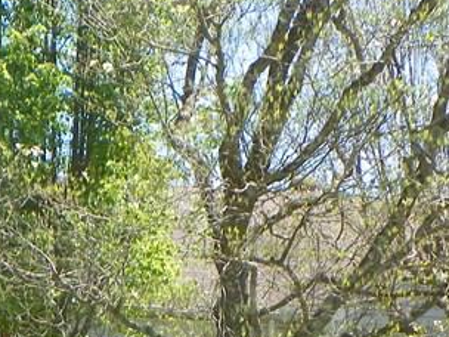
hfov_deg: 13.3
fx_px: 1920
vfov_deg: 9.9
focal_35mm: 148
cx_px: 78
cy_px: 380
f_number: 4
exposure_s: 1/160
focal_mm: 7.9
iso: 64
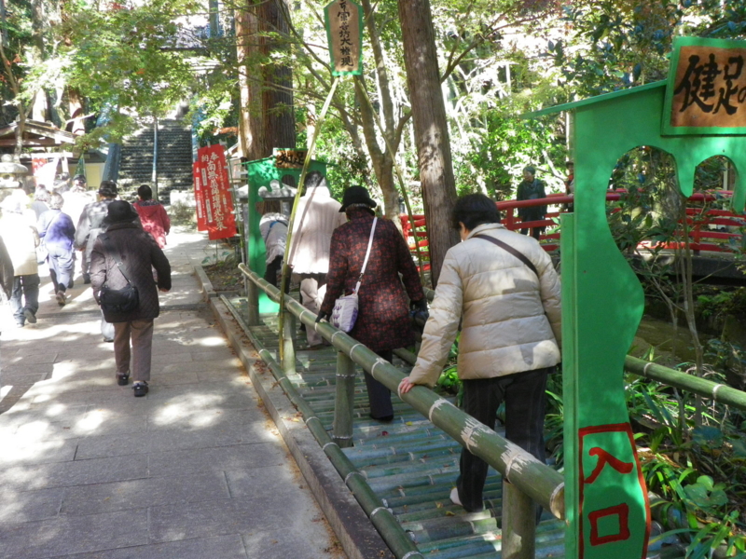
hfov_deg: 52.6
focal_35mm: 35
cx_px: 373
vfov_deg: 40.7
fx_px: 754
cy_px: 280
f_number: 3.8
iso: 160
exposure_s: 1/60
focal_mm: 6.2
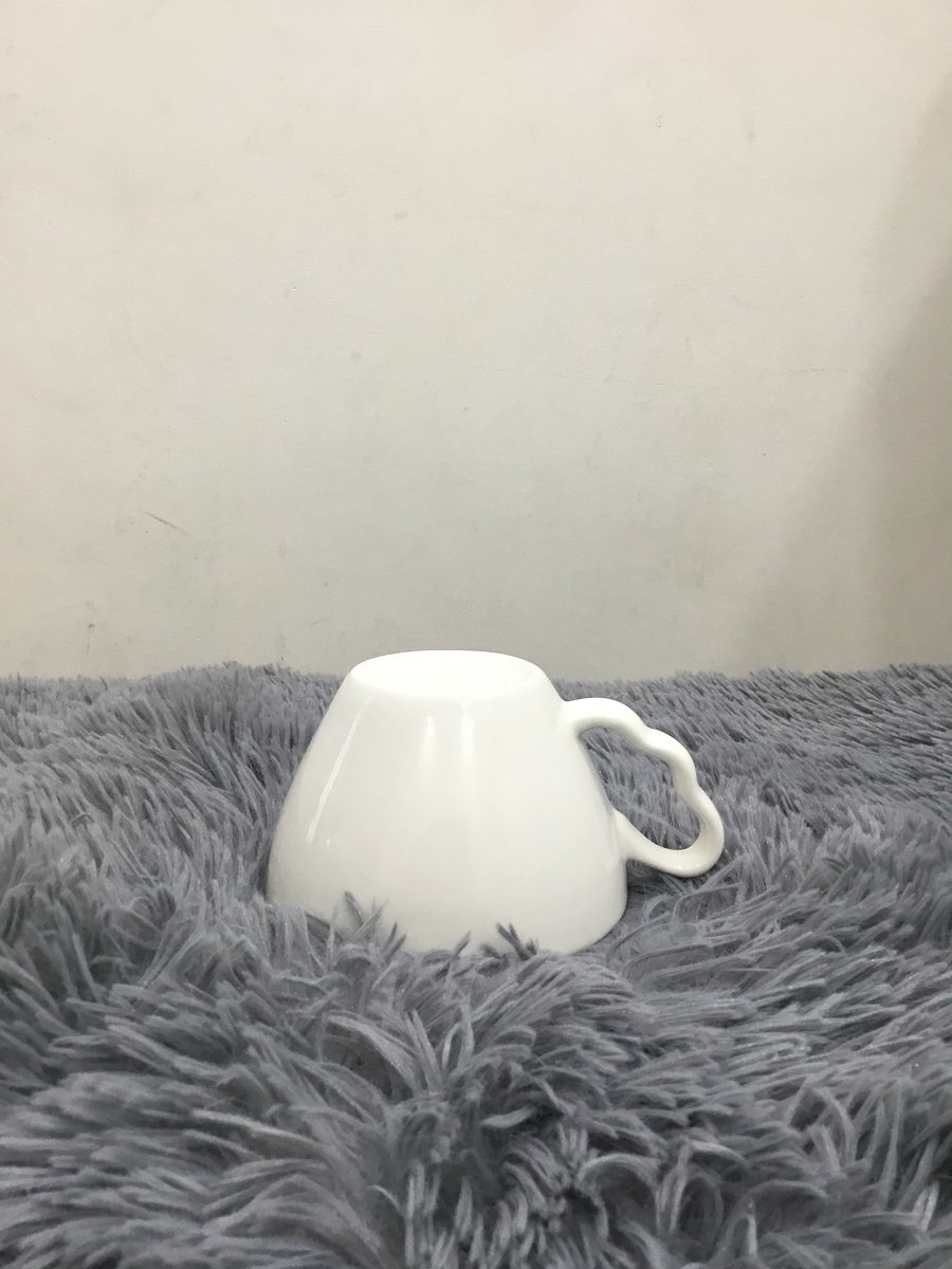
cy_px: 634
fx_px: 1137
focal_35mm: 31
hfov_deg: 45.4
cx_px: 476
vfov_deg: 58.4
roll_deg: +1.0
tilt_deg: -11.3
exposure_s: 1/33
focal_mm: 3.3
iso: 80
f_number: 2.4
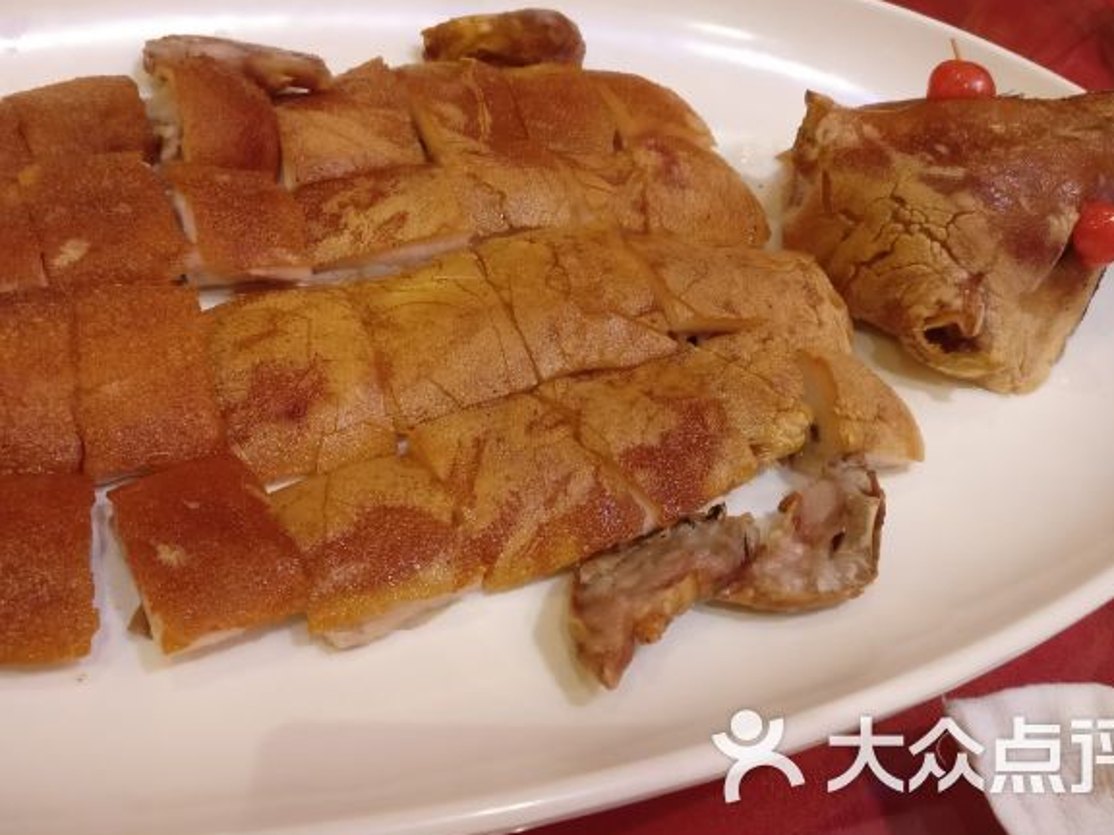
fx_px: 1094
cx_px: 520
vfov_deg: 41.7
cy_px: 349
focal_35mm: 34
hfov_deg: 53.9
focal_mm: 4.26
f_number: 2
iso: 250
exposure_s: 1/25
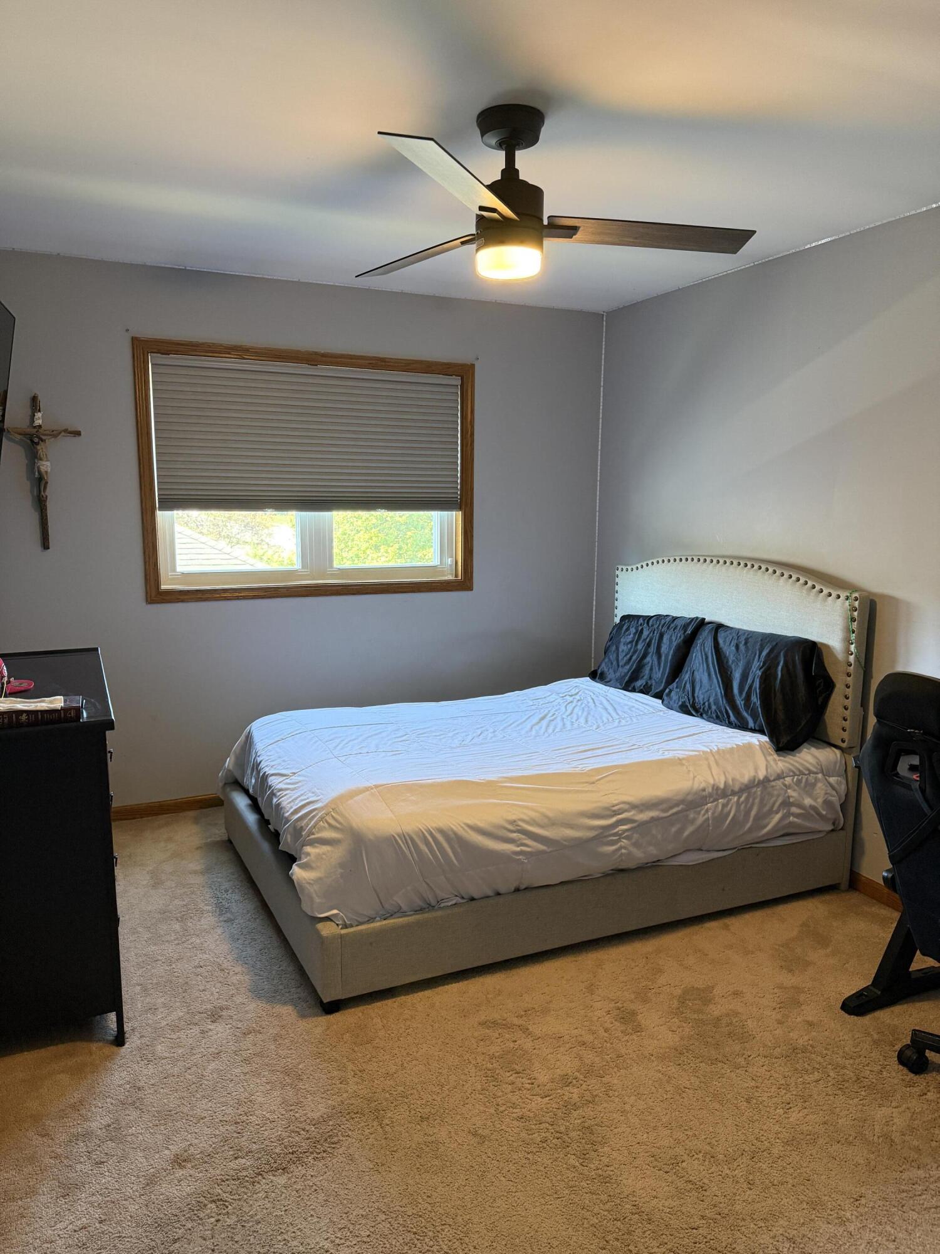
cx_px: 470
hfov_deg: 56.8
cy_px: 627
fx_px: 869
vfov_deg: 71.6
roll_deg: -0.5
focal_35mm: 24
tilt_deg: -7.0
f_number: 1.78
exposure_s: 1/60
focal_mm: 6.76
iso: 400
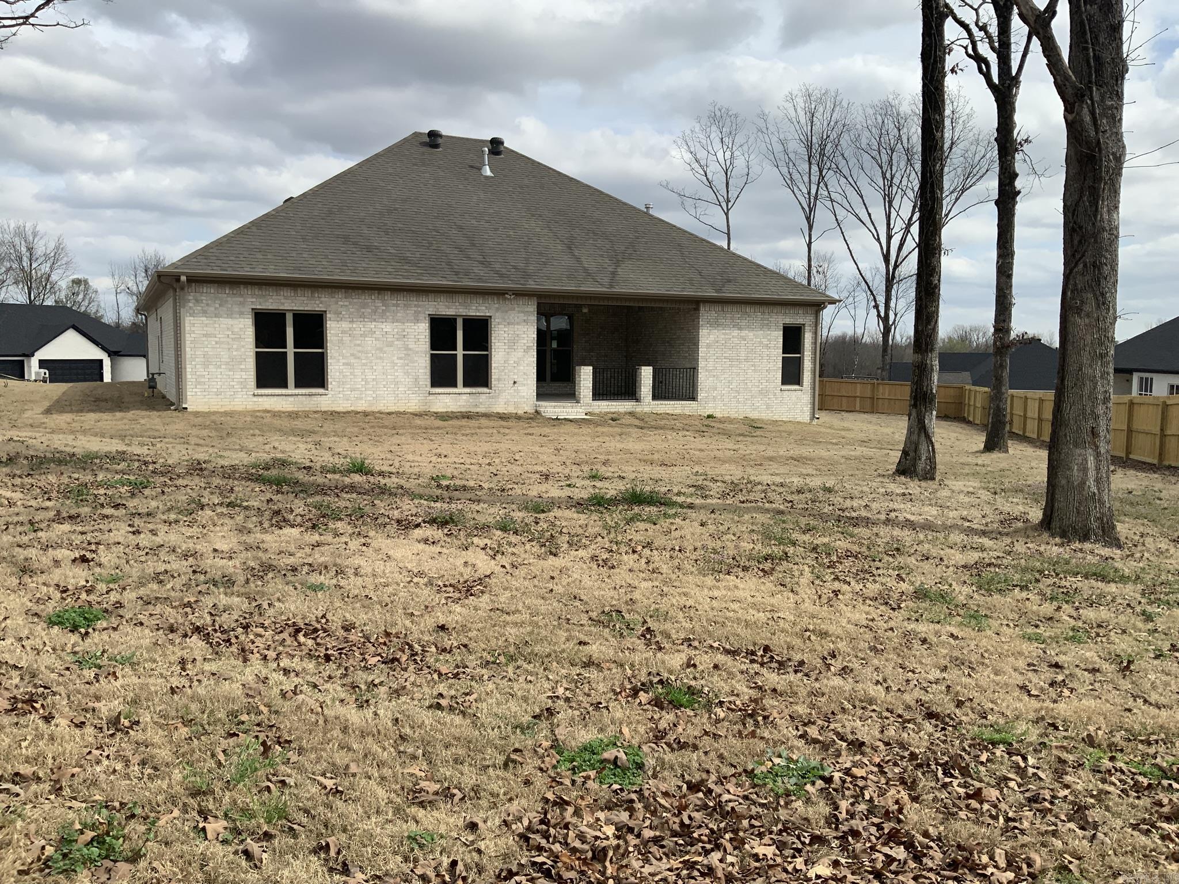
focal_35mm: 29
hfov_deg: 61.7
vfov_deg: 48.2
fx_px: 988
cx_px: 590
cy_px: 442
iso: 16
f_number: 1.8
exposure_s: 1/2320
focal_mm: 3
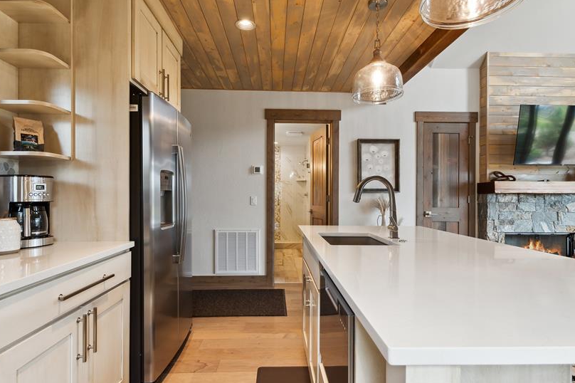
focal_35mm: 19
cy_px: 195
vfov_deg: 64.5
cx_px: 285
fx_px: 303
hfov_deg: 86.9
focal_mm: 10
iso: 200
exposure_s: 1/20
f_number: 6.3
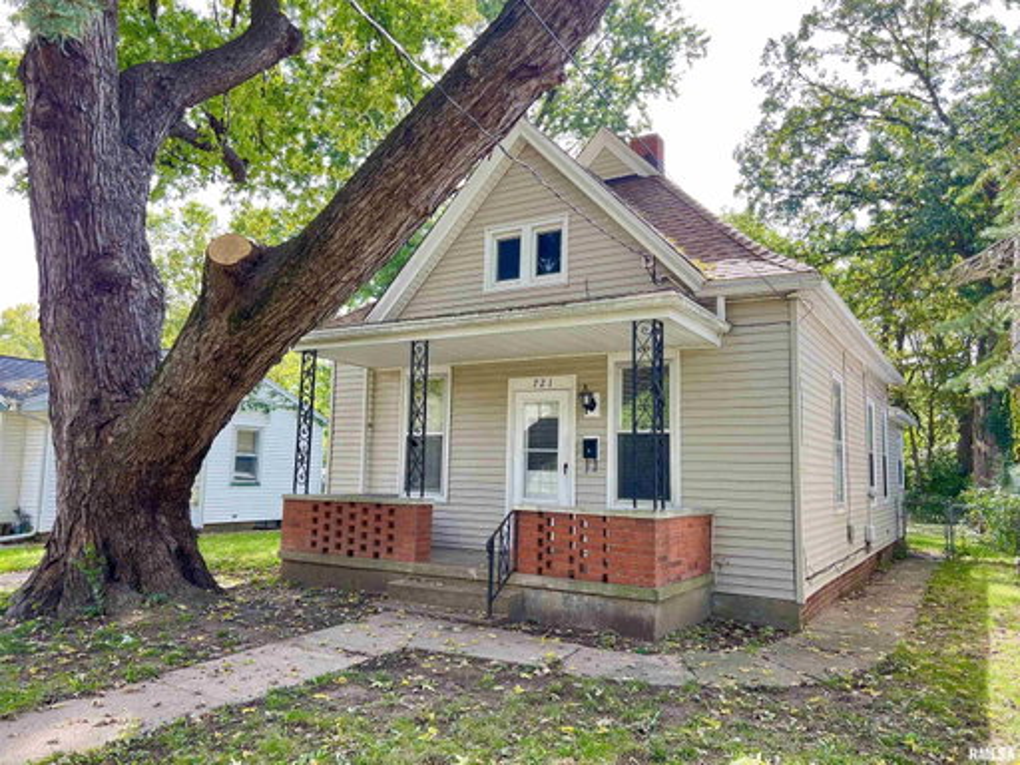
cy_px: 382
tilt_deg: +5.9
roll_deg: -0.9
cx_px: 510
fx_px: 766
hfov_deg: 67.3
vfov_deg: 53.1
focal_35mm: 26
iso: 50
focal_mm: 5.7
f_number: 1.5
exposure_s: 1/380
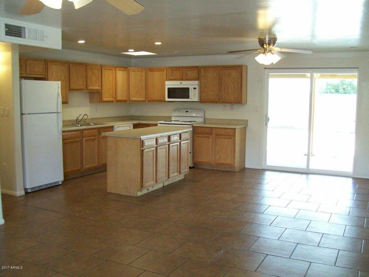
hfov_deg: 51.4
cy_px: 138
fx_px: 384
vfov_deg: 39.7
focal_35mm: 36
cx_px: 184
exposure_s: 1/64
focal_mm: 6
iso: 210
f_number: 2.7
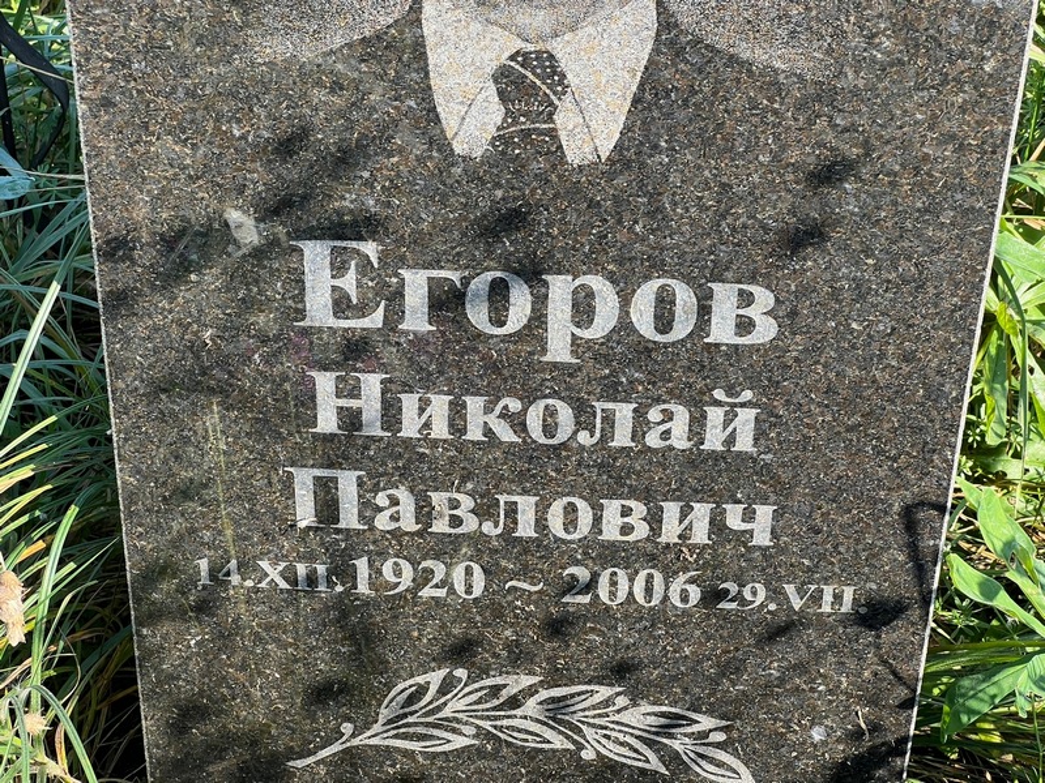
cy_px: 392
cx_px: 522
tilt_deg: -41.6
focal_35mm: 77
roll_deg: +0.6
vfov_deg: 19.1
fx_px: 2325
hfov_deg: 25.3
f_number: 2.8
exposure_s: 1/125
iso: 32
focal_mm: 9
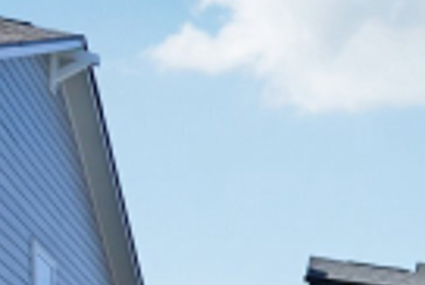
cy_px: 551
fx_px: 910
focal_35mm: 77
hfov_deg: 17.1
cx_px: 903
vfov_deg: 14.9
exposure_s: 1/320
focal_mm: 14
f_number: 8
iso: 100
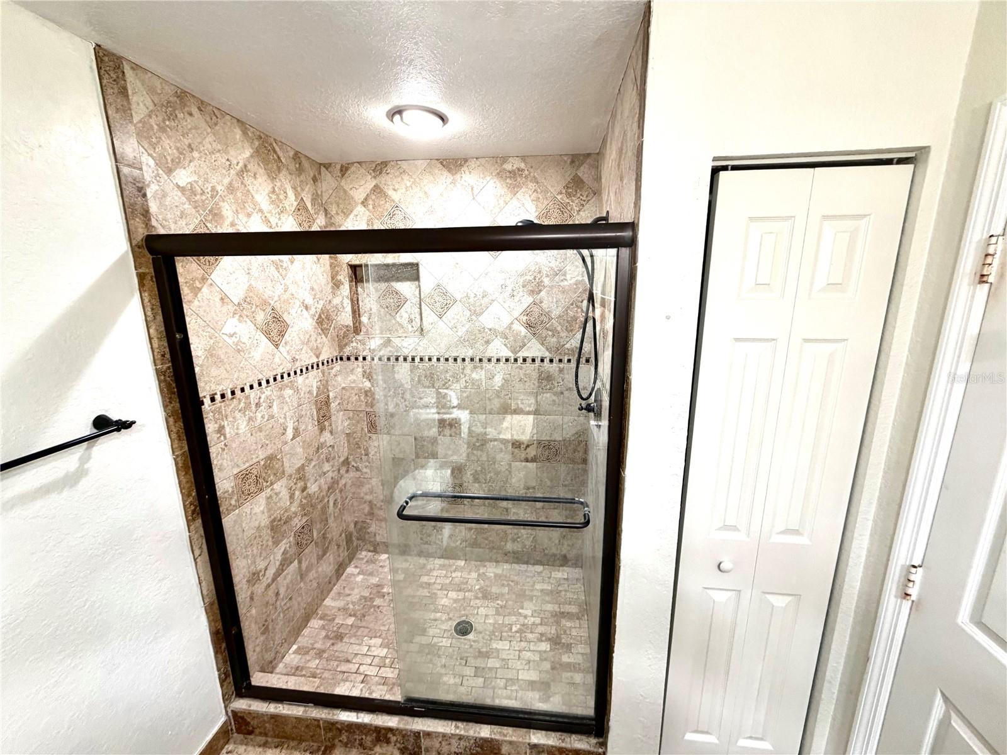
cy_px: 378
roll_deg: +0.7
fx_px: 407
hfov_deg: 102.1
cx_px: 504
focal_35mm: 14
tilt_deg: -11.9
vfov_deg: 85.7
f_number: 2.2
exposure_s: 1/60
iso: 200
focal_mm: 2.22
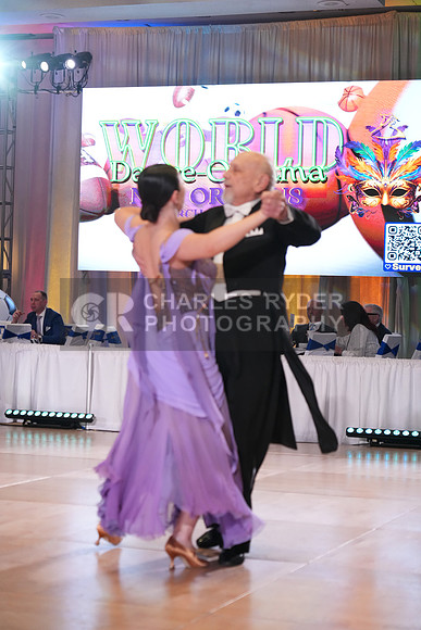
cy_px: 315
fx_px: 1385
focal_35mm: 79
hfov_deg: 17.3
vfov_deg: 25.7
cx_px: 210
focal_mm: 79
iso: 3200
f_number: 4
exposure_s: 1/500
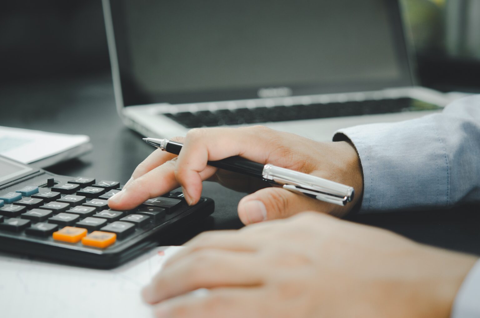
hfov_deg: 22.7
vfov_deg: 15.1
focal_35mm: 90
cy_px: 159
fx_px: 1197
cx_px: 240
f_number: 3.5
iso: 250
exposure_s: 1/6
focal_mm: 60
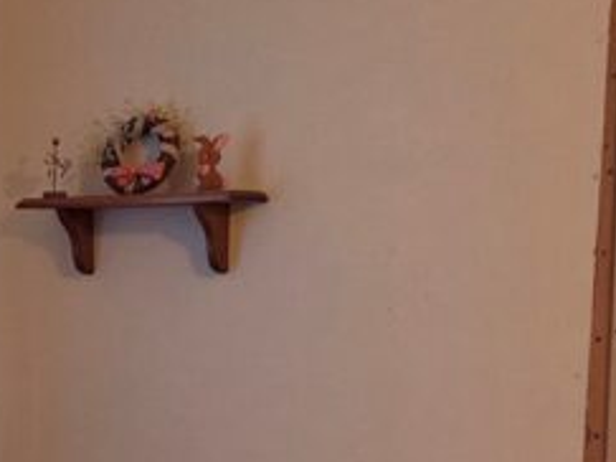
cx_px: 16
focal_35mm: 101
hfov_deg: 19.0
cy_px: 551
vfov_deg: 14.2
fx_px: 1796
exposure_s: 1/120
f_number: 1.8
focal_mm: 5.4
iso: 800
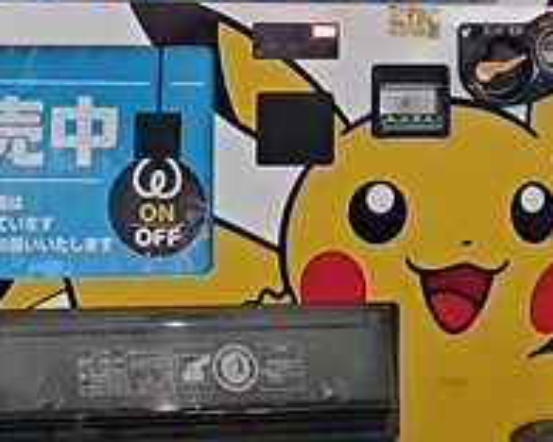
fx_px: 2013
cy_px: -31
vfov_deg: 12.4
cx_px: 218
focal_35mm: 123
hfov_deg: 15.6
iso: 1135
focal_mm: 6.14
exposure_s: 1/100
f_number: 1.65
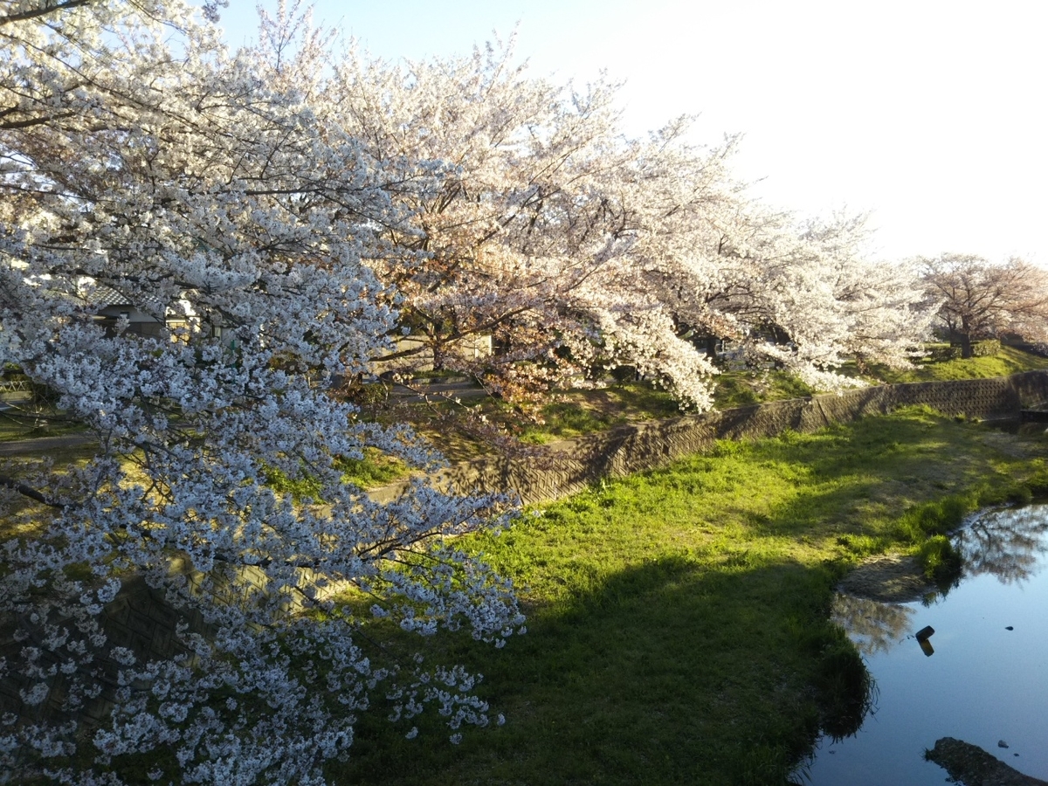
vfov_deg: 46.8
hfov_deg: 60.0
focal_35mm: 30
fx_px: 908
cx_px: 524
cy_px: 393
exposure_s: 1/340
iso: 25
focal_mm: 4
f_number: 2.2
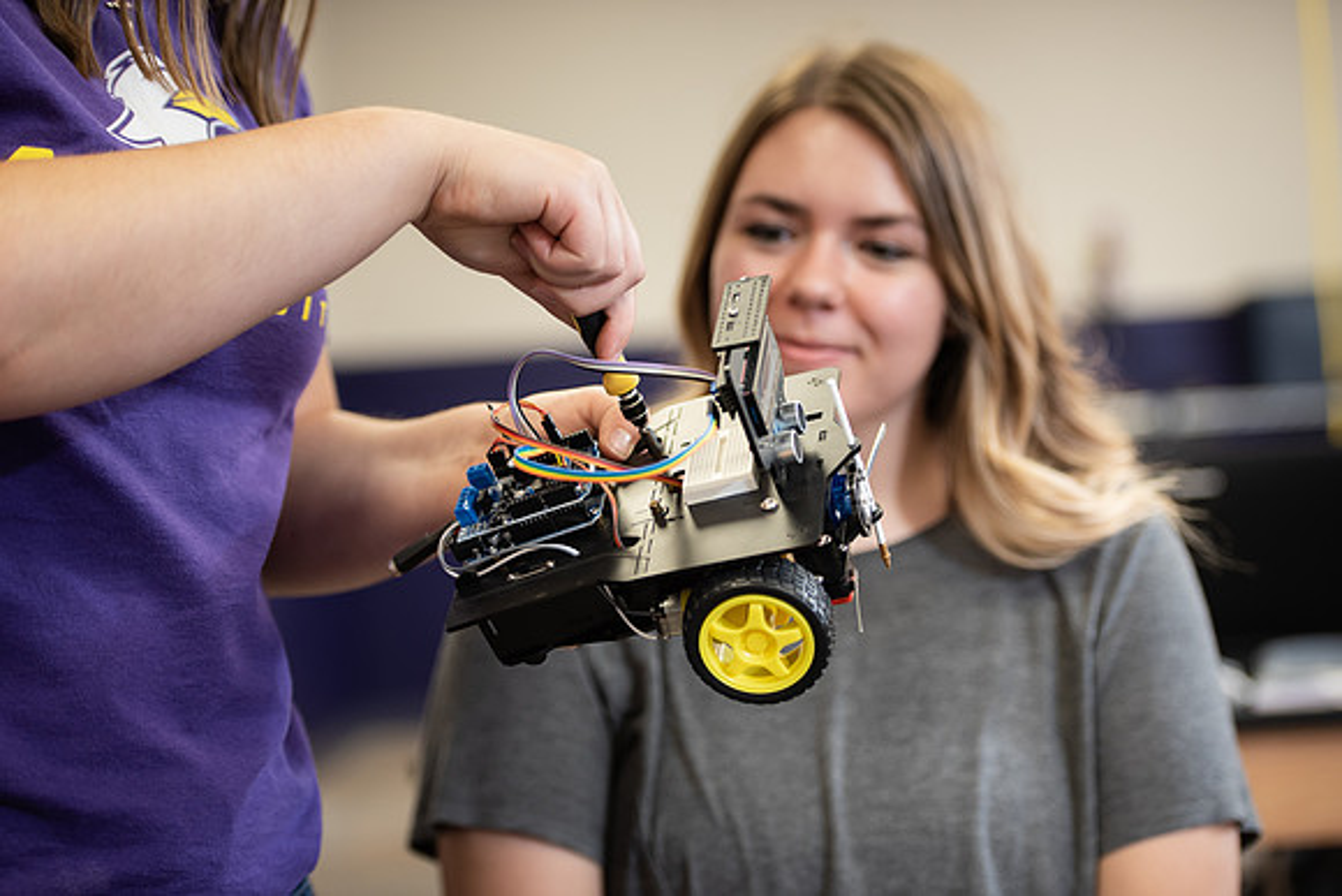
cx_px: 671
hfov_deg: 24.8
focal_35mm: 82
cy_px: 448
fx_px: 3057
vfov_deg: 16.7
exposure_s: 1/160
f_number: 2.8
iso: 1000
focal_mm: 82
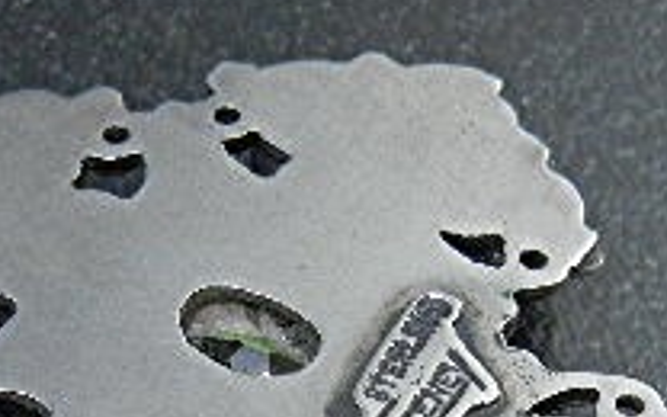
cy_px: 494
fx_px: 2672
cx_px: 327
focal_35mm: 147
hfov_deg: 14.2
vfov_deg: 8.8
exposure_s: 1/30
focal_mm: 8.1
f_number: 7.6
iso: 800
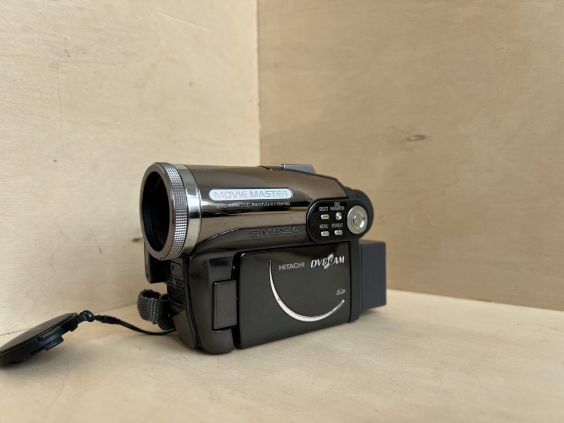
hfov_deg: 67.3
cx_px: 282
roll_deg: +1.3
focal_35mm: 26
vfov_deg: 53.1
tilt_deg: -2.3
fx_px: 424
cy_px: 212
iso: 50
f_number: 1.5
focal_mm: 5.7
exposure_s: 1/558
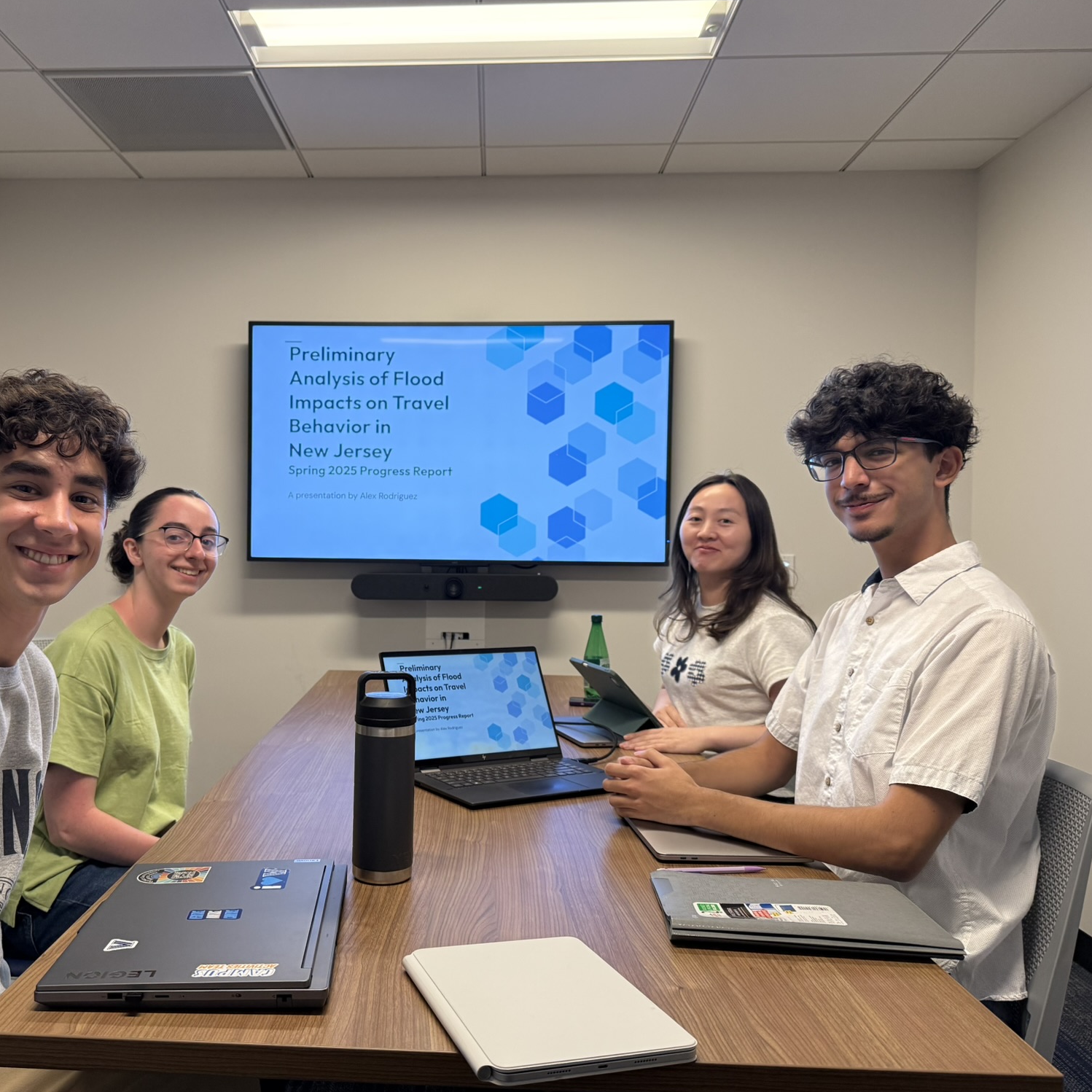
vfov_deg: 55.6
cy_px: 549
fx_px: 1035
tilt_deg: -0.6
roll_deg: -0.4
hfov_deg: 55.1
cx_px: 419
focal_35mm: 29
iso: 250
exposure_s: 1/150
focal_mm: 6.76
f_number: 1.78
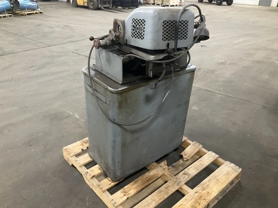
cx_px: 139
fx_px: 233
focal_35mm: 29
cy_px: 104
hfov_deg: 61.7
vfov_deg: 48.2
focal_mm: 3
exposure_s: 1/40
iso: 320
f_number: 1.8
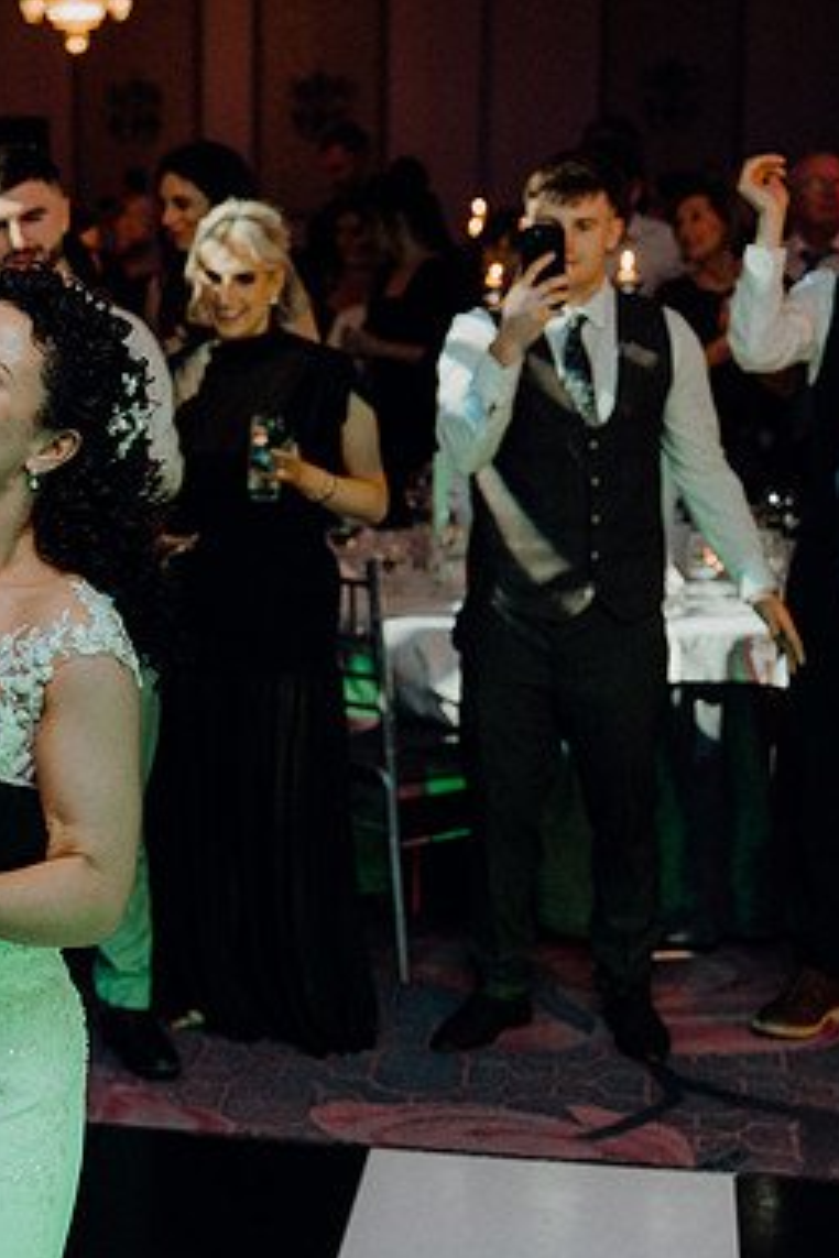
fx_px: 2552
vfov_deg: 27.7
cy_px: 636
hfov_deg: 18.1
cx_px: -36
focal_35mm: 73
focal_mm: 48
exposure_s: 1/160
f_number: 3.5
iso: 2500
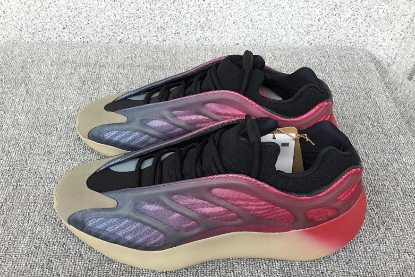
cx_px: 203
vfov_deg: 39.9
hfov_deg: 57.2
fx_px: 380
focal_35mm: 33
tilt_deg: -48.1
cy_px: 157
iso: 25
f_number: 2.4
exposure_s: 1/100
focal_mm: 3.3
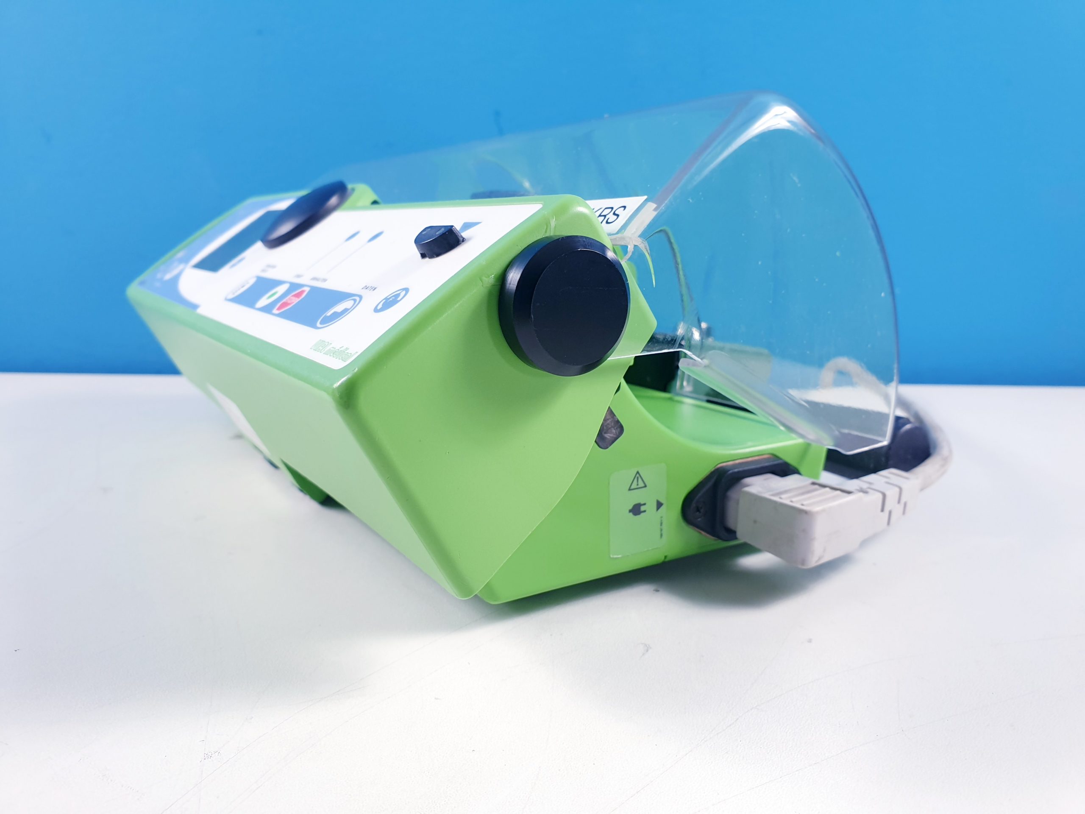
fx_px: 815
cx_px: 542
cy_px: 407
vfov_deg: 53.1
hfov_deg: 67.3
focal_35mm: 26
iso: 64
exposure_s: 1/50
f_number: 2.4
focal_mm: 4.3
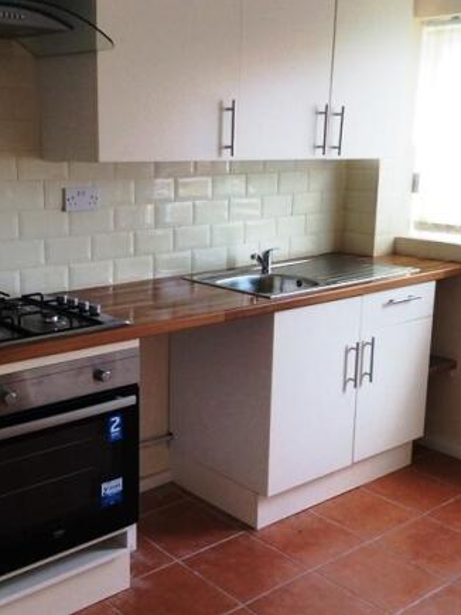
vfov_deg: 43.9
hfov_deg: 33.4
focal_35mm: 43
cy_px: 308
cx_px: 163
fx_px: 764
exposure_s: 1/50
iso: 40
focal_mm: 3.3
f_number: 2.4
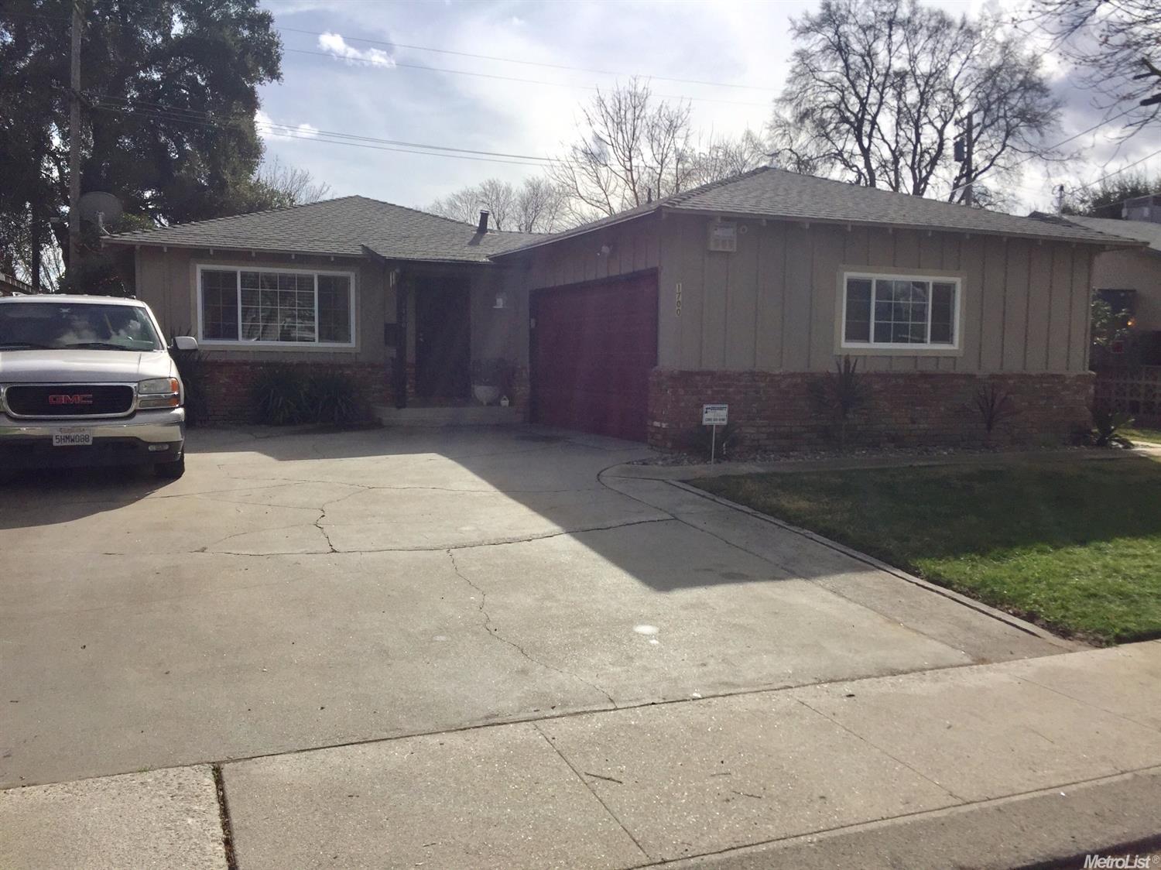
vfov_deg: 48.2
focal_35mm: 29
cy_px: 435
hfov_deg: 61.7
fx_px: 972
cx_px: 580
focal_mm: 4.15
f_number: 2.2
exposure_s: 1/4950
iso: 32
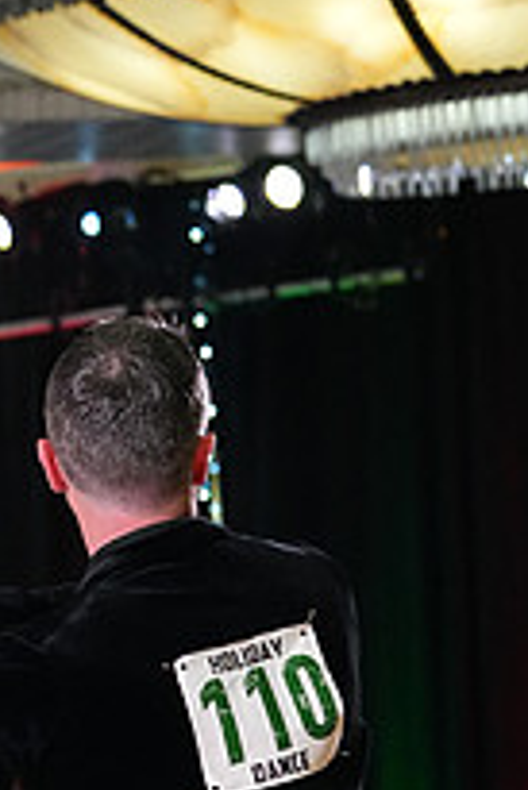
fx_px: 6215
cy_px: 1064
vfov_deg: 7.2
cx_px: -33
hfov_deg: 4.9
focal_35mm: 283
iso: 6400
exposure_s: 1/400
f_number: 5
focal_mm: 100
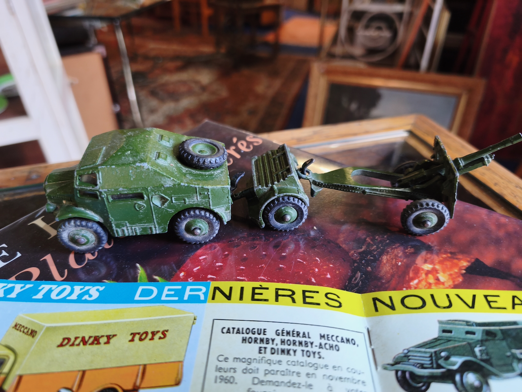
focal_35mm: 23
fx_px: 347
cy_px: 196
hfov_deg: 73.9
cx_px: 261
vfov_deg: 58.9
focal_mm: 5.35
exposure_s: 1/50
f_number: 1.7
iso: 250
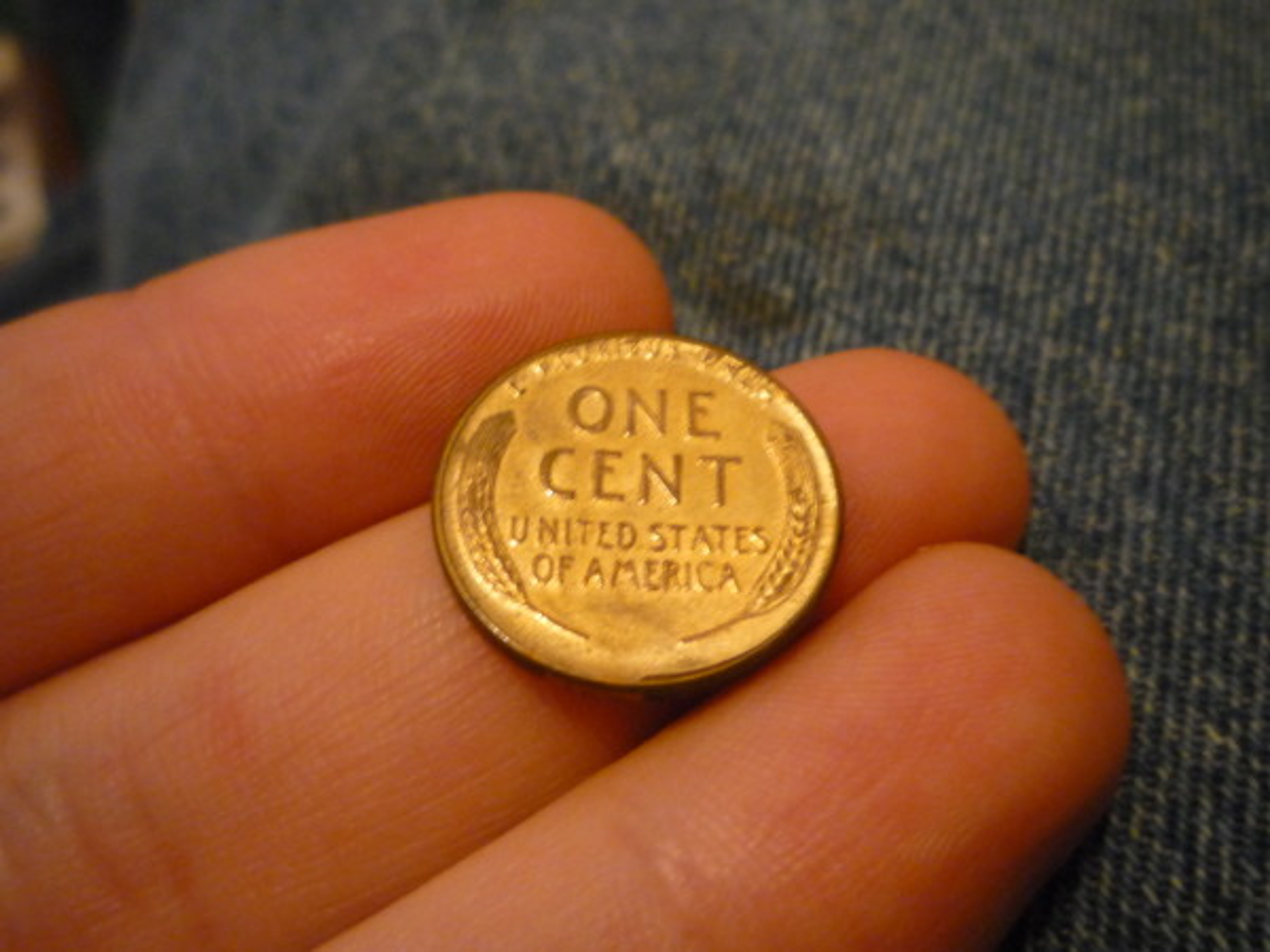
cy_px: 476
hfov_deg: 56.8
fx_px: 1174
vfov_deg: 44.2
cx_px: 635
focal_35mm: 32
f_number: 3.3
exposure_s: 1/6
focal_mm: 5.2
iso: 400
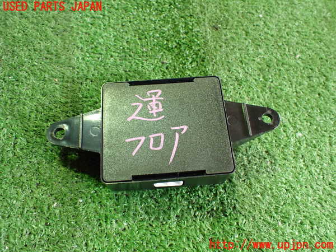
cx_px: 168
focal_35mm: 30
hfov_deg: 60.0
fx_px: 291
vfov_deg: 46.8
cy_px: 126
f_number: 2.3
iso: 800
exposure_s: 1/60
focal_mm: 5.4
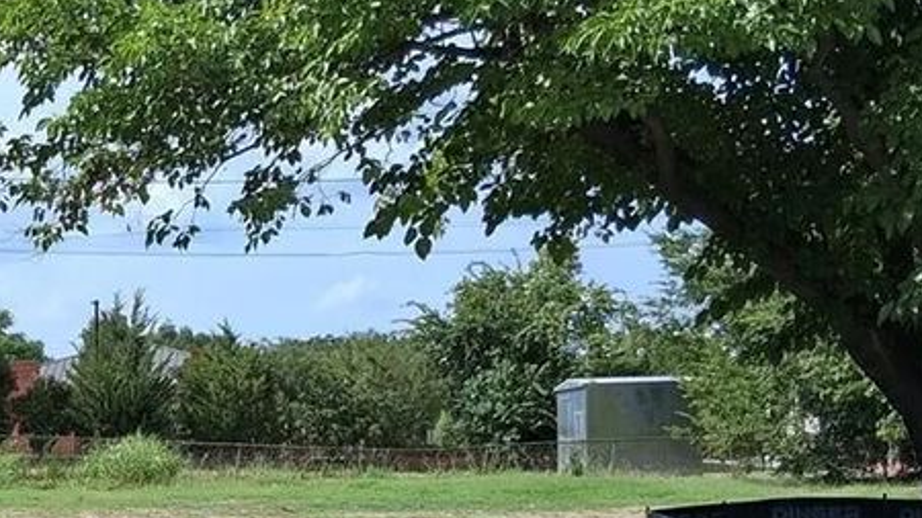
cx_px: -84
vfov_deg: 13.8
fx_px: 2102
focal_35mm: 86
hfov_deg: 23.3
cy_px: 564
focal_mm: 3.98
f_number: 1.8
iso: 25
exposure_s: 1/644
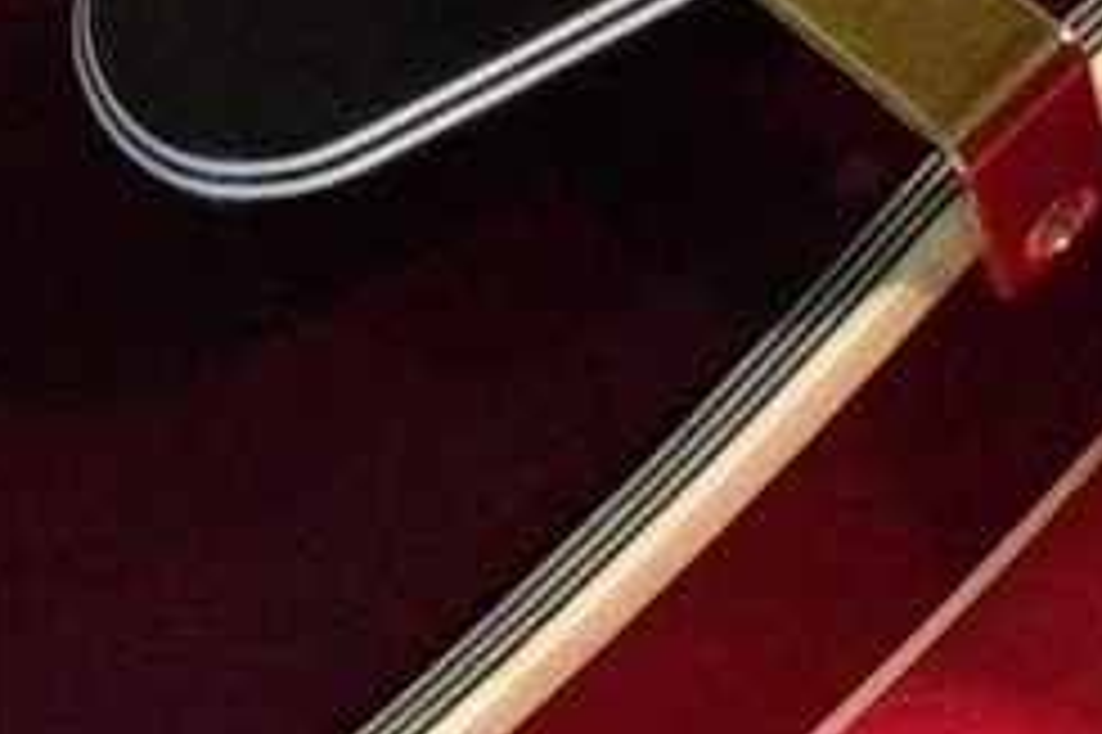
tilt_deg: -56.9
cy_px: 293
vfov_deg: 12.2
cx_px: -99
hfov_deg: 17.7
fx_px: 3426
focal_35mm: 112
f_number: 2.4
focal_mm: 4.12
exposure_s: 1/17
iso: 2000
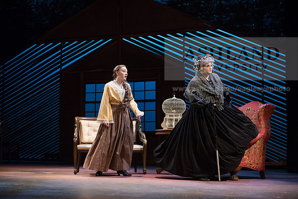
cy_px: 100
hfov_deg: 32.4
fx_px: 513
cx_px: 149
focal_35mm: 62
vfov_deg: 21.9
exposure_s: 1/250
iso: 3200
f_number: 4
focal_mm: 62
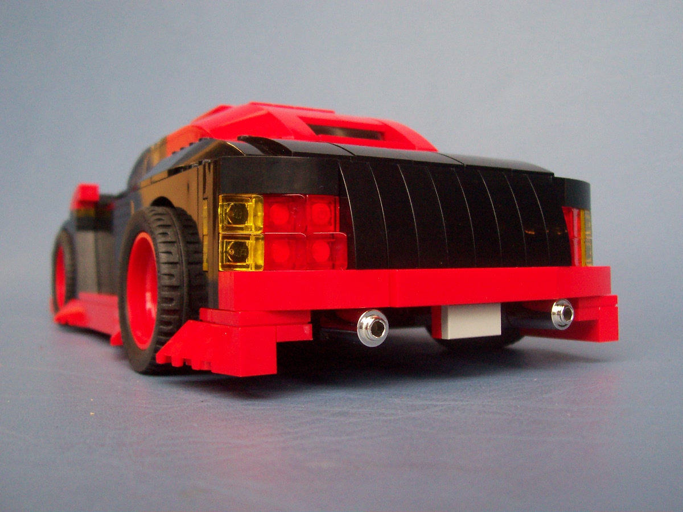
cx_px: 342
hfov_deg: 50.1
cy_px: 256
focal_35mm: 37
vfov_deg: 38.7
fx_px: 730
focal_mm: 5.6
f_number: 2.8
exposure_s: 1/30
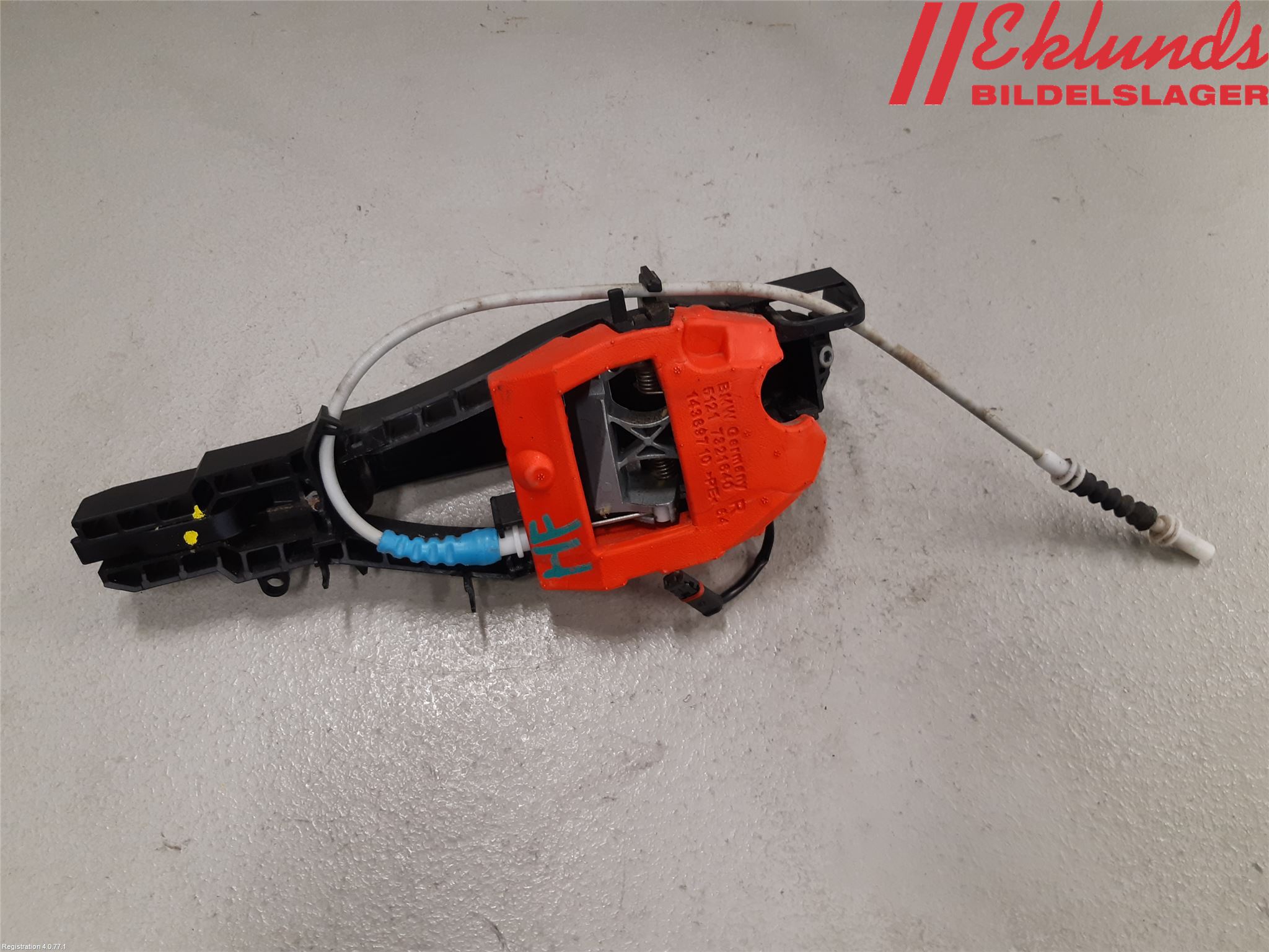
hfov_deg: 67.3
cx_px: 634
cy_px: 476
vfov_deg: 53.1
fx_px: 953
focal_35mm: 26
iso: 100
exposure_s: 1/50
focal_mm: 3.93
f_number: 1.7
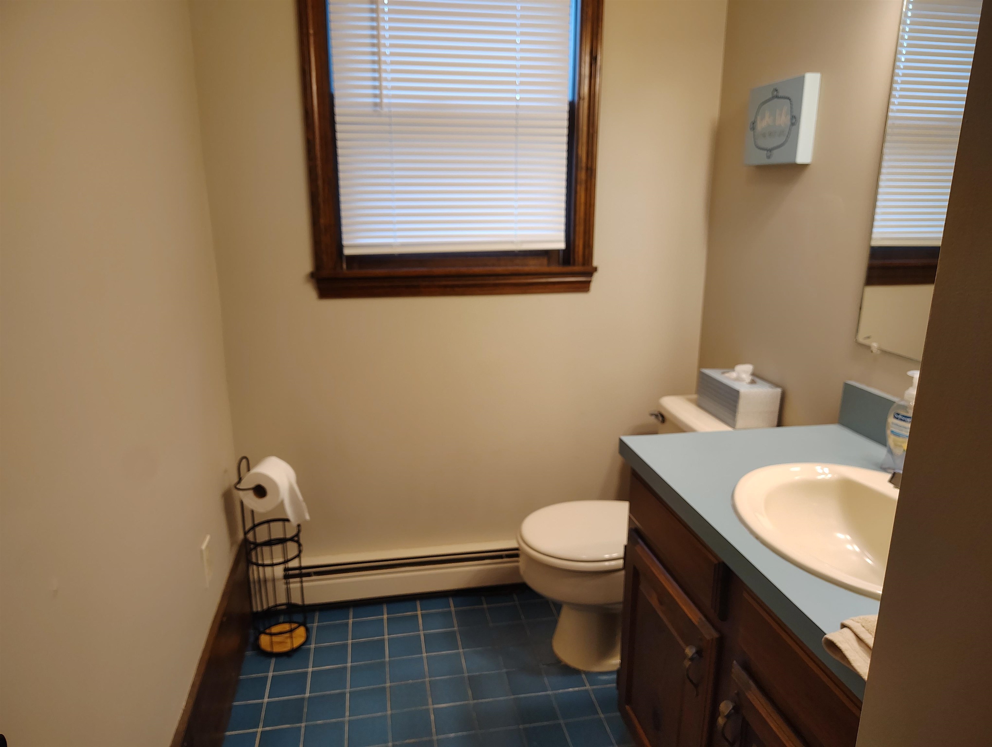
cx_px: 496
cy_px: 374
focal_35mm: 24
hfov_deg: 71.5
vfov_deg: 56.9
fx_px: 689
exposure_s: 1/120
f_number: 1.8
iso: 828
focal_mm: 5.56
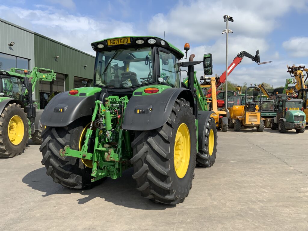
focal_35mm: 29
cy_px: 116
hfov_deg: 61.7
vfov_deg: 48.2
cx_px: 154
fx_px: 258
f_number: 1.8
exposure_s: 1/2058
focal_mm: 3
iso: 16
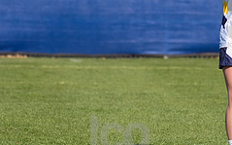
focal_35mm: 741
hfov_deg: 2.8
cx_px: 257
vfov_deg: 1.8
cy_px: 14
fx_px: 4682
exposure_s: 1/2000
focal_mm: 200
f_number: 5.6
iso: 320
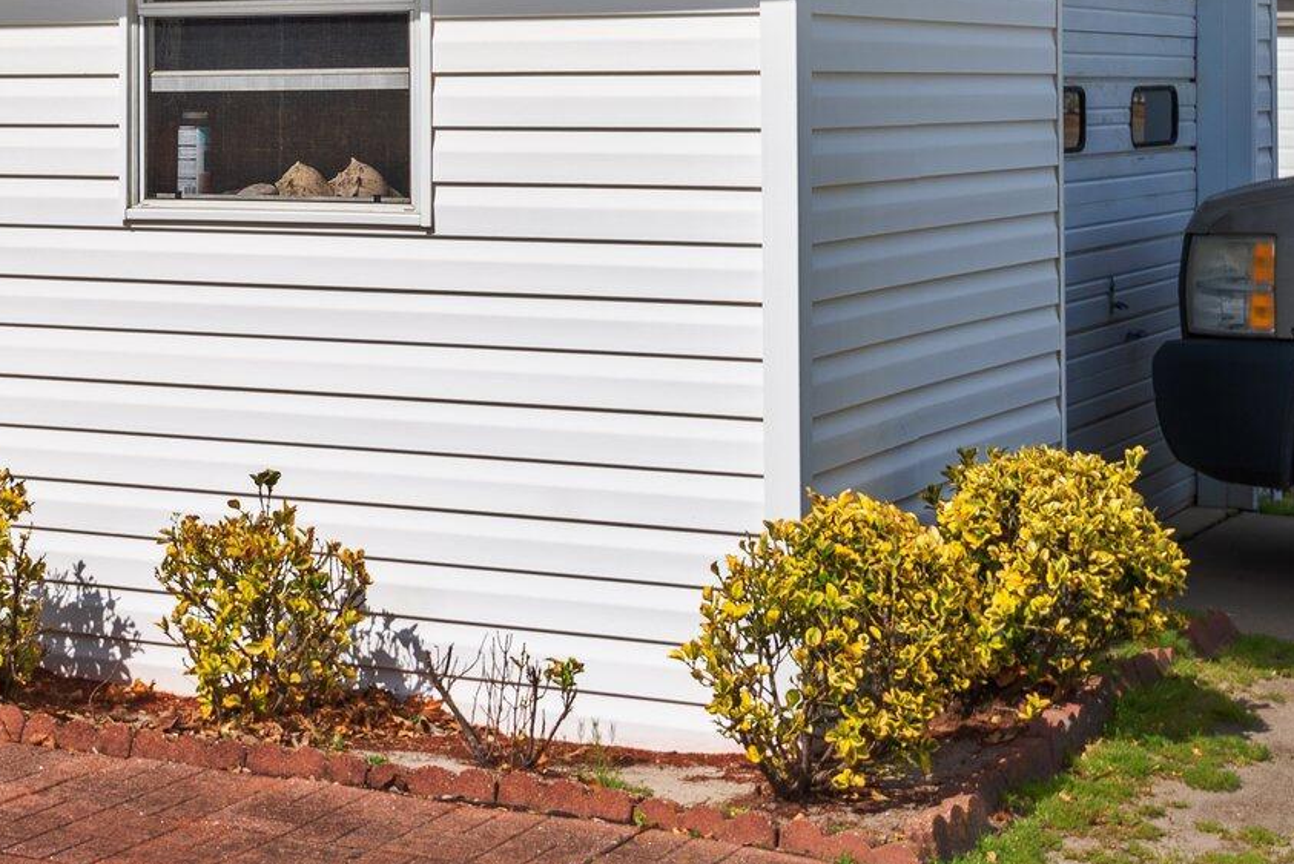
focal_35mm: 85
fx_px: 3057
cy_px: -16
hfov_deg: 23.4
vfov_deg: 15.8
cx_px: 172
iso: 100
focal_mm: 35
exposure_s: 1/640
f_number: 8
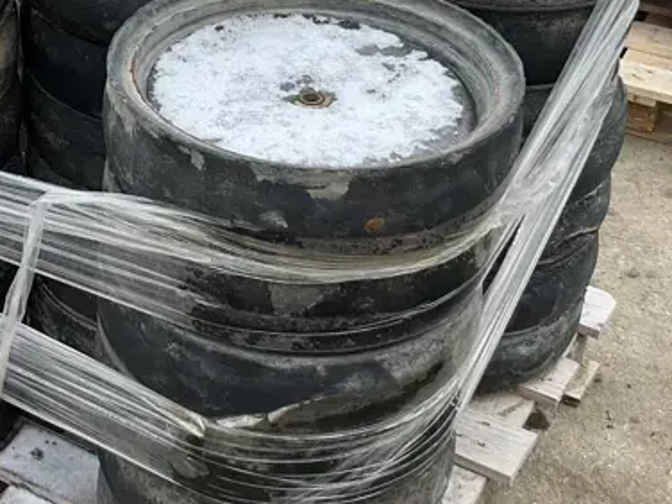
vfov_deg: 19.9
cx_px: 173
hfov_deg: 26.0
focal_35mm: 74
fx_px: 1437
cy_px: 204
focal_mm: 3
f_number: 1.8
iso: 20
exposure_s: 1/225
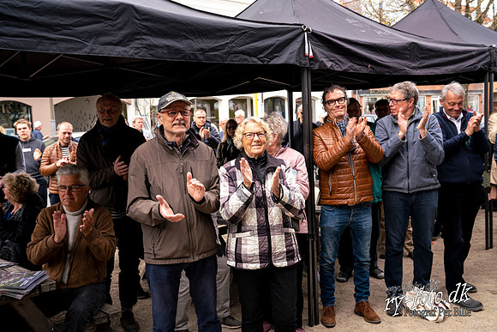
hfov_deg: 51.9
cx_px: 248
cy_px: 166
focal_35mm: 37
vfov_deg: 36.0
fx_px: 511
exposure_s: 1/160
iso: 400
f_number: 6.3
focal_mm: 37
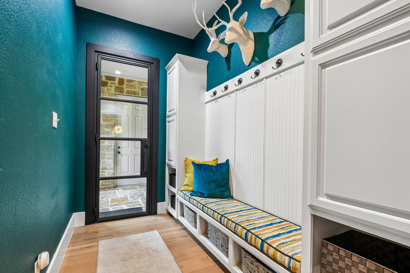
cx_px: 205
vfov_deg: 77.3
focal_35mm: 15
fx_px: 171
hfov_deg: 100.4
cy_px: 136
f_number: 8
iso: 400
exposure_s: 1/5
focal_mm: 10
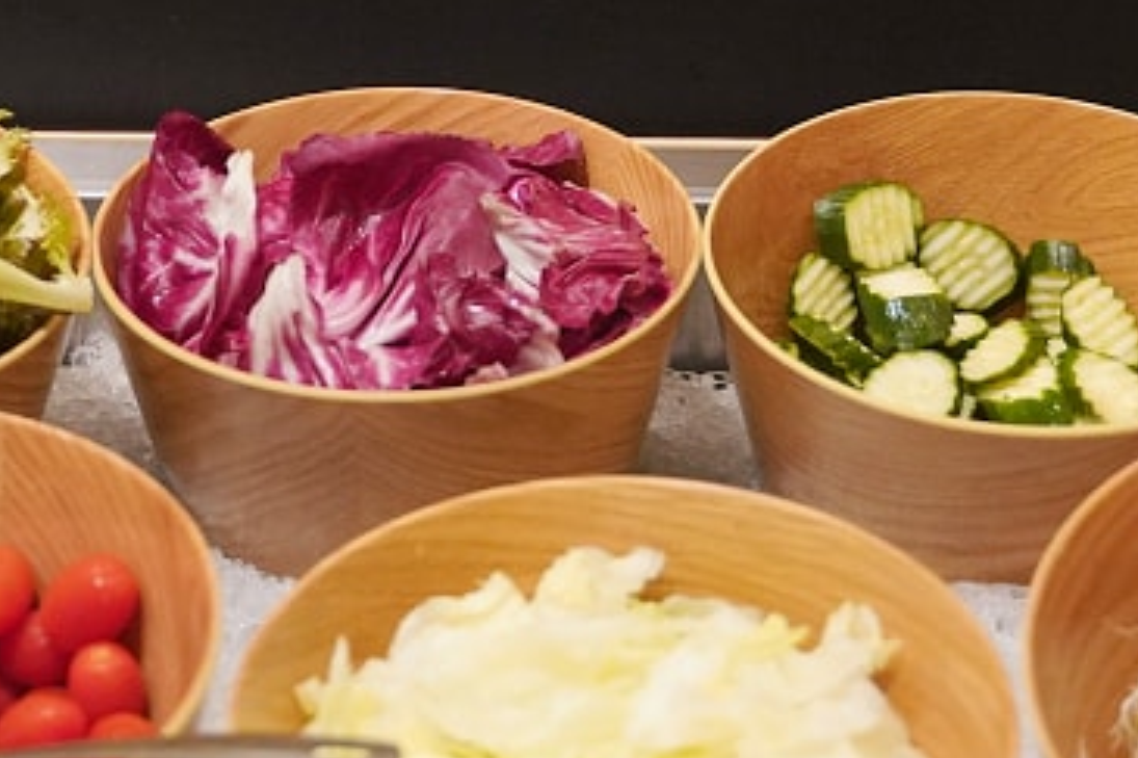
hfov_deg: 19.9
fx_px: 3223
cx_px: 365
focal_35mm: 102
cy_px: -109
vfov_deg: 13.1
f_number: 2.8
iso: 4000
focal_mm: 31
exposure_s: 1/160
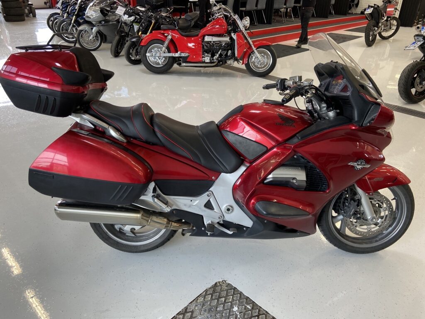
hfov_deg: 67.3
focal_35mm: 26
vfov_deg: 53.1
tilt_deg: -29.0
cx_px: 212
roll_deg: -1.1
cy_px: 160
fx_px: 319
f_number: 1.8
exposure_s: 1/100
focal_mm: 4.25
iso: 125
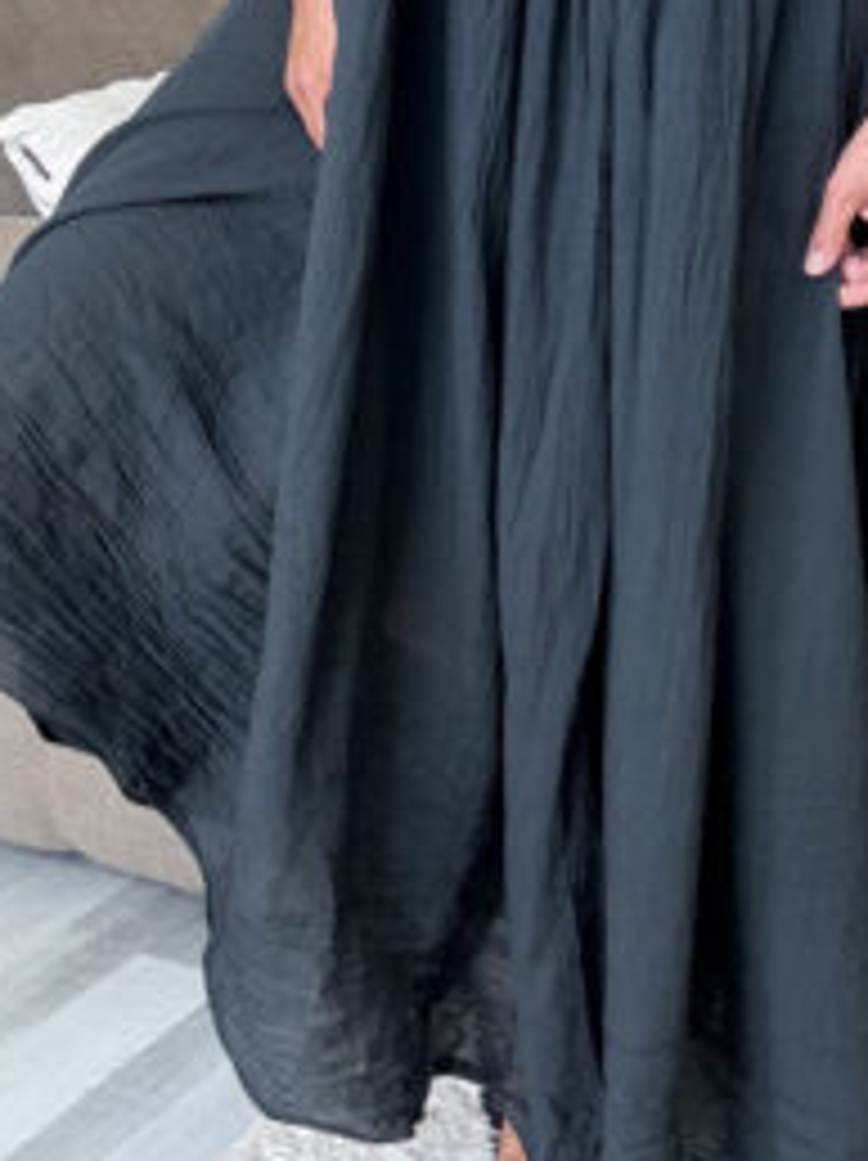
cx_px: 544
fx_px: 1808
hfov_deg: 26.9
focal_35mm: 54
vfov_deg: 33.8
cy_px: 126
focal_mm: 2.69
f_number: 1.9
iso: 160
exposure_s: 1/60
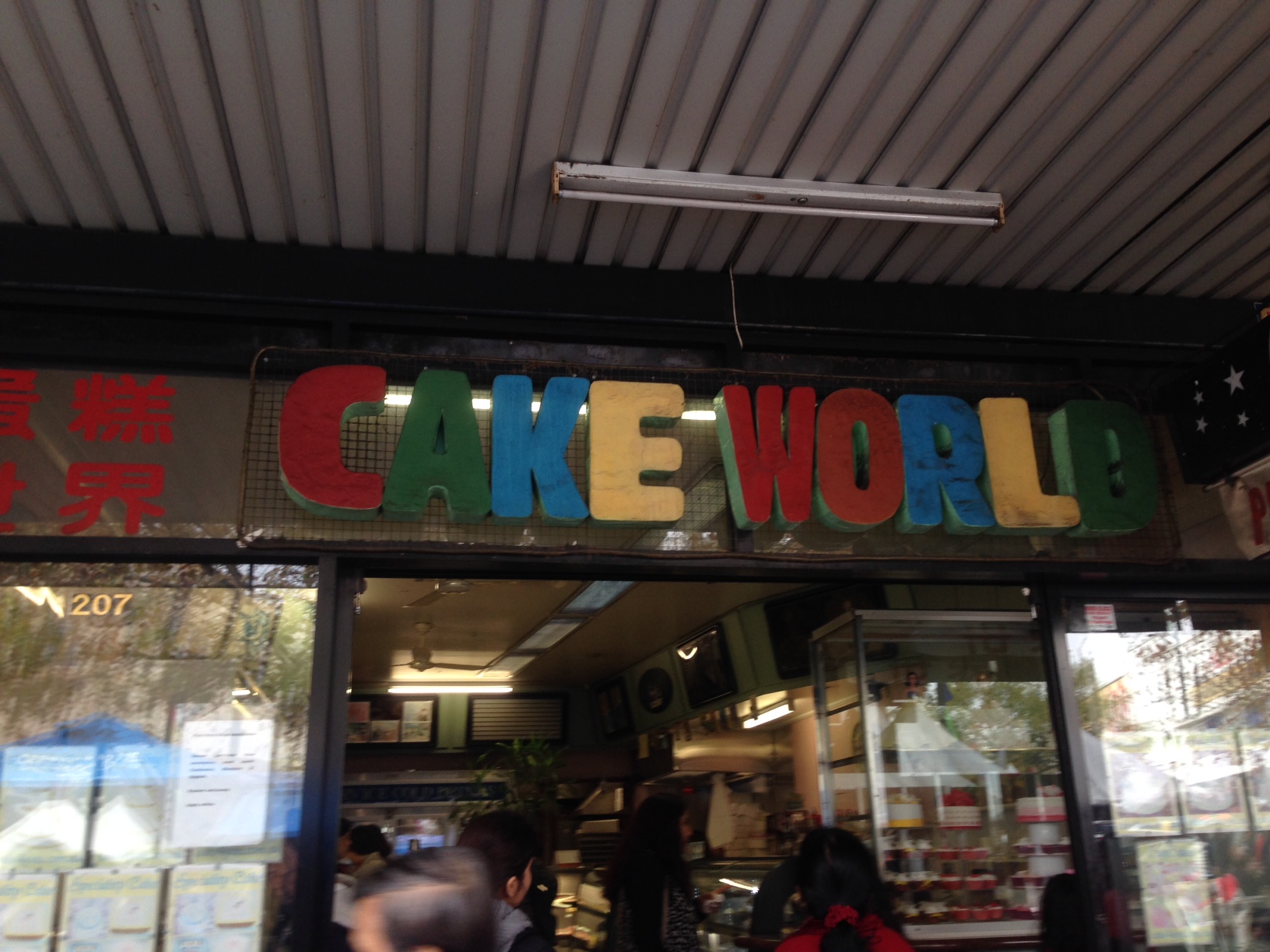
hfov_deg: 55.4
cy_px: 476
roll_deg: +0.6
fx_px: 1211
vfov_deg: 42.9
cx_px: 635
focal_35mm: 33
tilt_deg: +19.3
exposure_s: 1/60
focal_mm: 4.12
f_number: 2.4
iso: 50
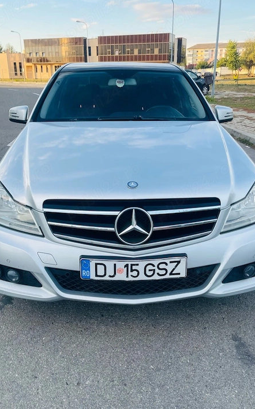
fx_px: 334
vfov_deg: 62.9
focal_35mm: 30
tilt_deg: -20.9
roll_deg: -0.3
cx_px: 126
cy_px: 205
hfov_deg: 41.8
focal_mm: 5.1
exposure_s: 1/592
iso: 32
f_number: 1.6
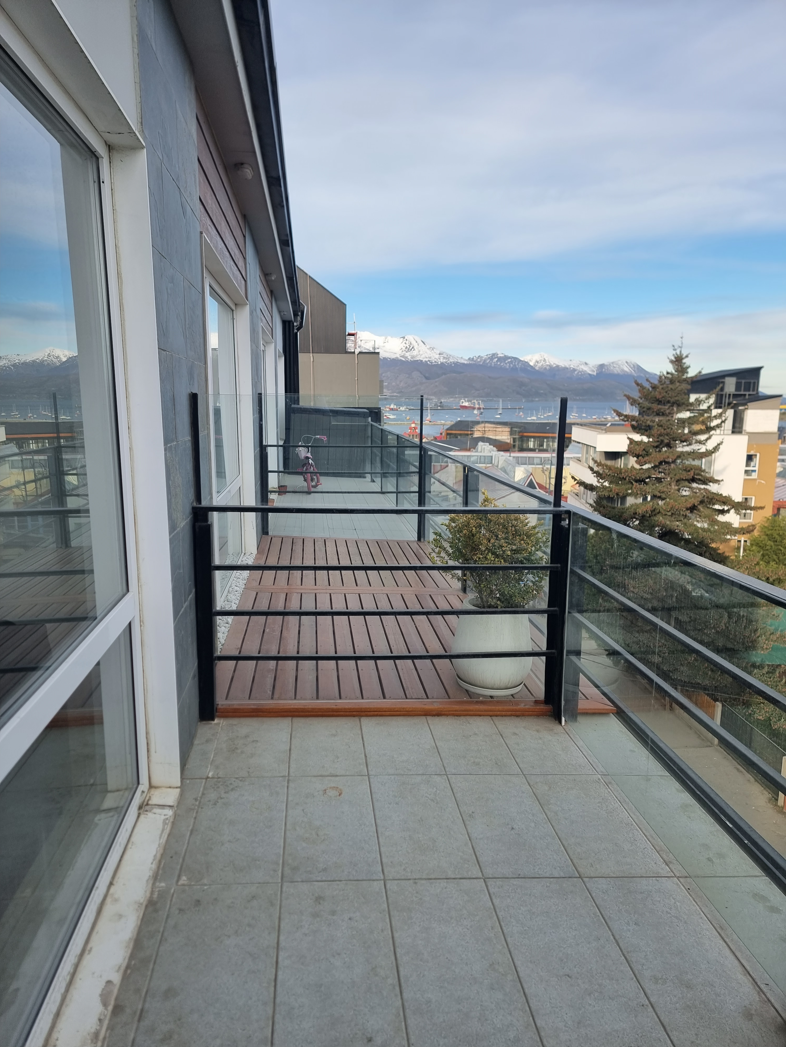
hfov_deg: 56.8
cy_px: 524
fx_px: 727
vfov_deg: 71.6
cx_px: 393
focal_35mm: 24
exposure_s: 1/414
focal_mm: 6.7
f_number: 1.8
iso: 50
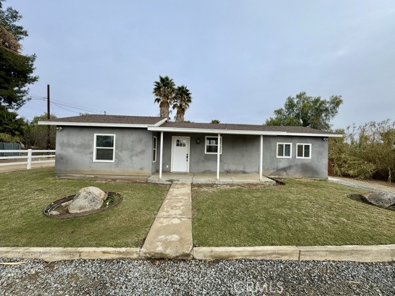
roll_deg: -1.4
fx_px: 160
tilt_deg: +1.8
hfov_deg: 102.1
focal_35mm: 14
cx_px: 198
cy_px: 148
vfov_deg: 85.7
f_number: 2.2
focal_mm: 2.22
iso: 50
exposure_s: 1/889
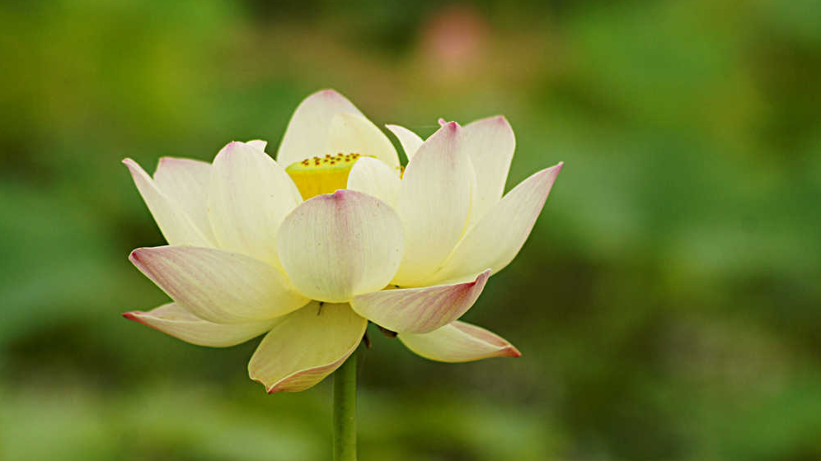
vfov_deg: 4.3
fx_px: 6182
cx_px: 410
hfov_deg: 7.6
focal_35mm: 284
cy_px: 211
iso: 200
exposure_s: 1/640
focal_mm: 180
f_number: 5.6
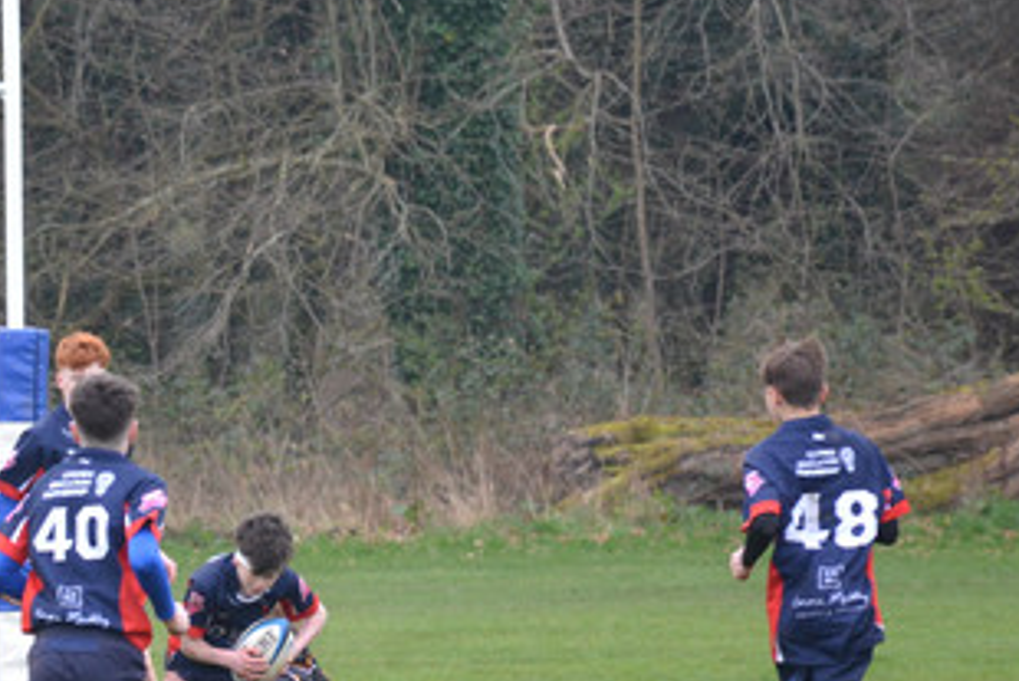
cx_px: 220
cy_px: 439
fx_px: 12261
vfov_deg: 3.2
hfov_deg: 4.8
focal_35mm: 433
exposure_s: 1/500
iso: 640
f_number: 5.6
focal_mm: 140
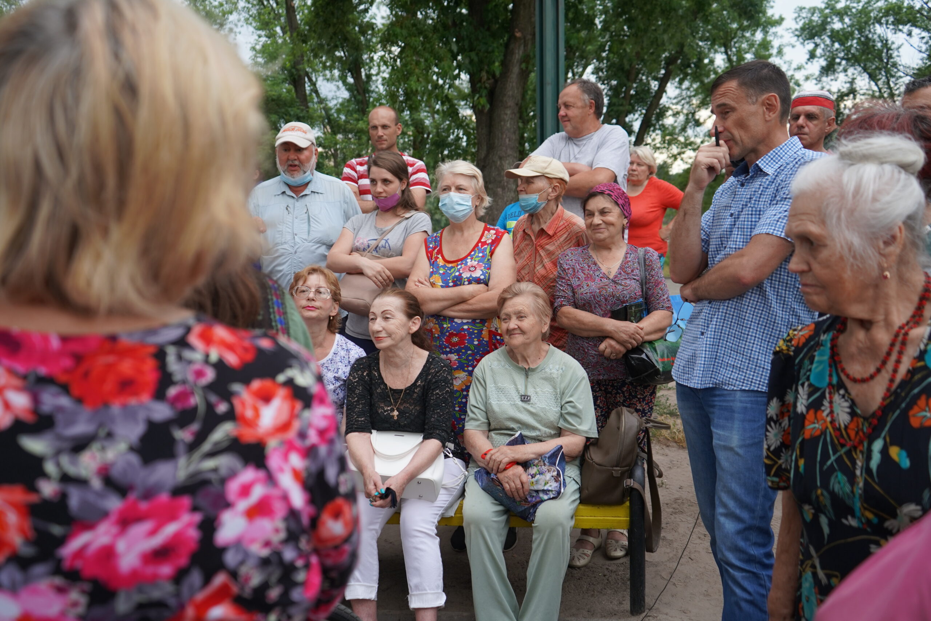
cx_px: 466
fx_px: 776
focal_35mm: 30
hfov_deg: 61.9
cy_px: 310
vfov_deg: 43.6
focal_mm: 30
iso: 200
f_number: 4
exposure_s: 1/160
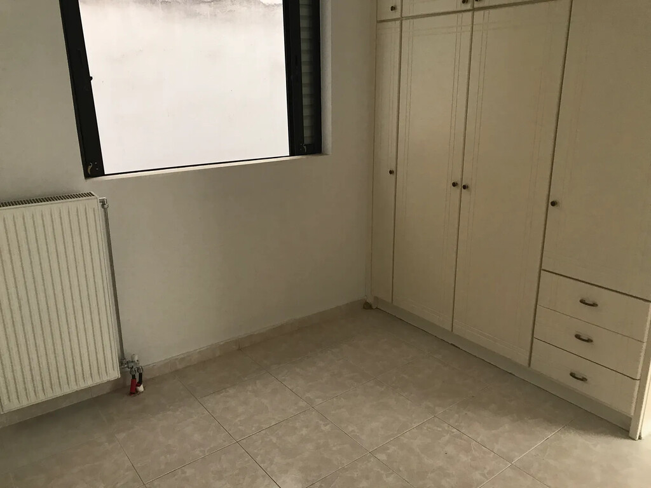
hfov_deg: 63.4
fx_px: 527
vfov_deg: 49.7
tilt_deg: -17.9
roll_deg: +1.6
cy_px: 244
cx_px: 326
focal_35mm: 28
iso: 40
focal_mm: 3.99
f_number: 1.8
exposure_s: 1/15
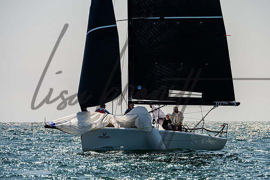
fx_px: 2224
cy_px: 94
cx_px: 142
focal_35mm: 296
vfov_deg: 4.6
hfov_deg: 6.9
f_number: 8
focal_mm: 230
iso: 500
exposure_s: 1/4000
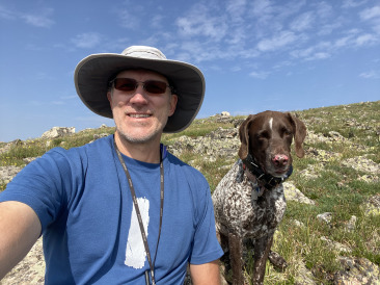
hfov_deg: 74.0
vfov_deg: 58.8
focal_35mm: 23
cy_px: 142
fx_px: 252
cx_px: 190
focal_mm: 2.71
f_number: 2.2
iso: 25
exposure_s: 1/772
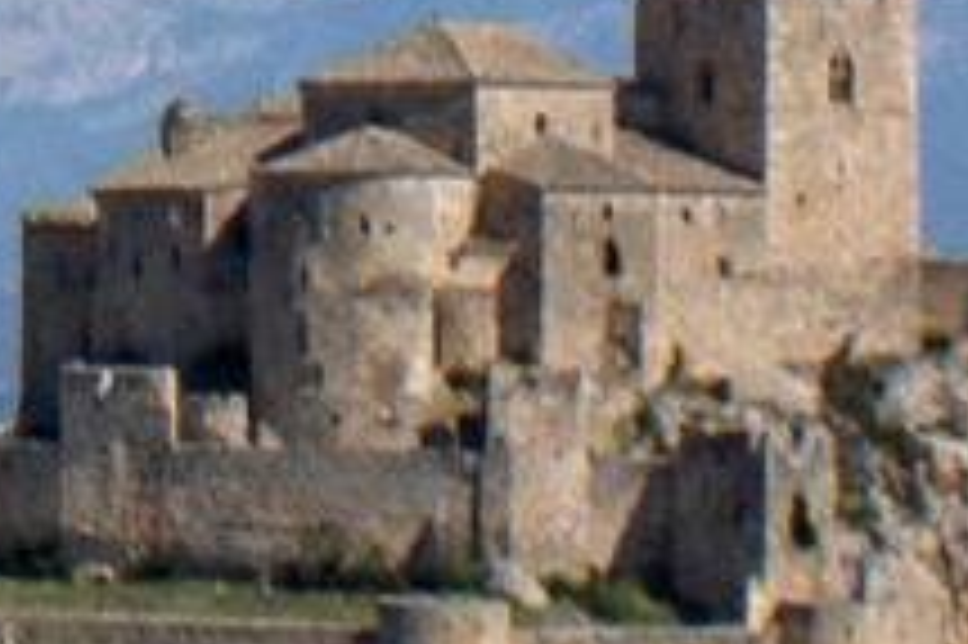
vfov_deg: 8.4
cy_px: 351
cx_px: 306
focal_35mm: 163
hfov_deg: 12.6
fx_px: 4379
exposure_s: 1/200
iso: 500
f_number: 10
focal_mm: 35
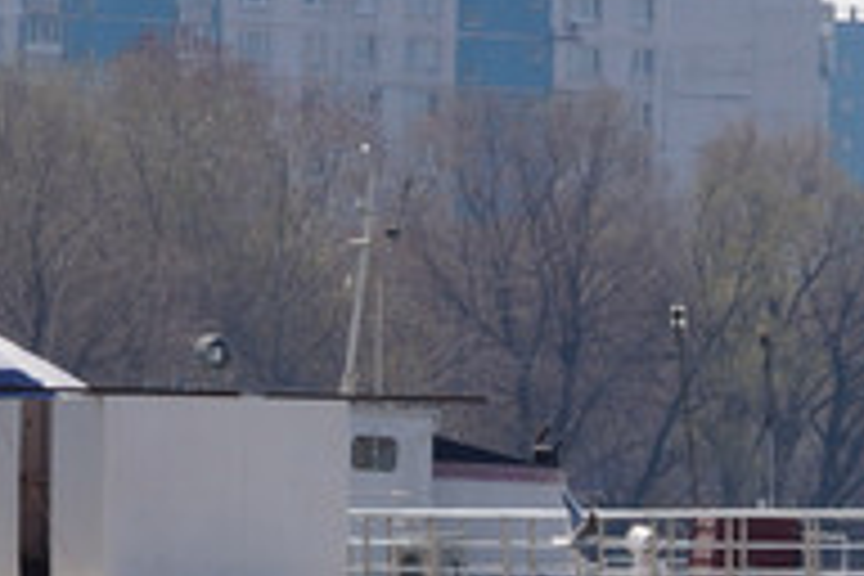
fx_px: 10823
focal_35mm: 451
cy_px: 648
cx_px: 572
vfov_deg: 3.0
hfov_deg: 4.6
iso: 100
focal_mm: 90
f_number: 9
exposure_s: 1/250
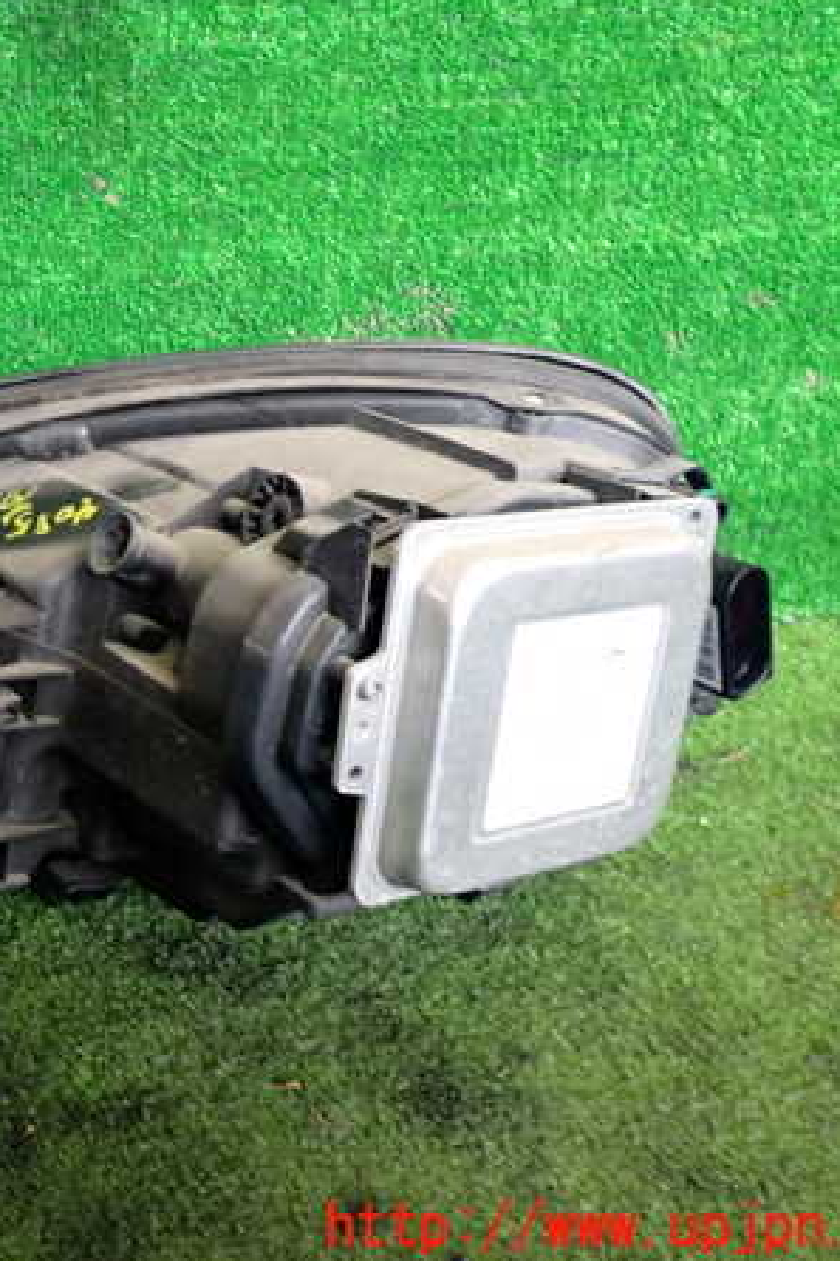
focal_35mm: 42
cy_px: 628
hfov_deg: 30.7
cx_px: 116
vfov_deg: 46.4
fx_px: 1471
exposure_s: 1/40
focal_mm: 5.4
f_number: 2.3
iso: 320
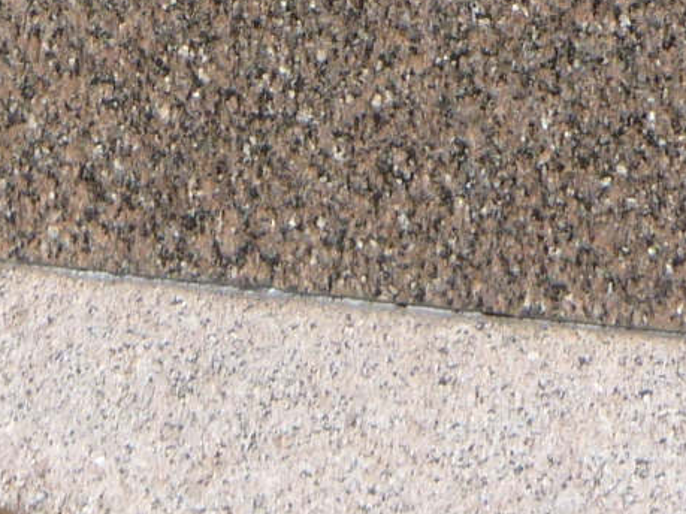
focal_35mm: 301
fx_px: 5963
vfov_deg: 4.8
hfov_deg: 6.6
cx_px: 248
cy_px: -786
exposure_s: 1/500
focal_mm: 9.6
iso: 80
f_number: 4
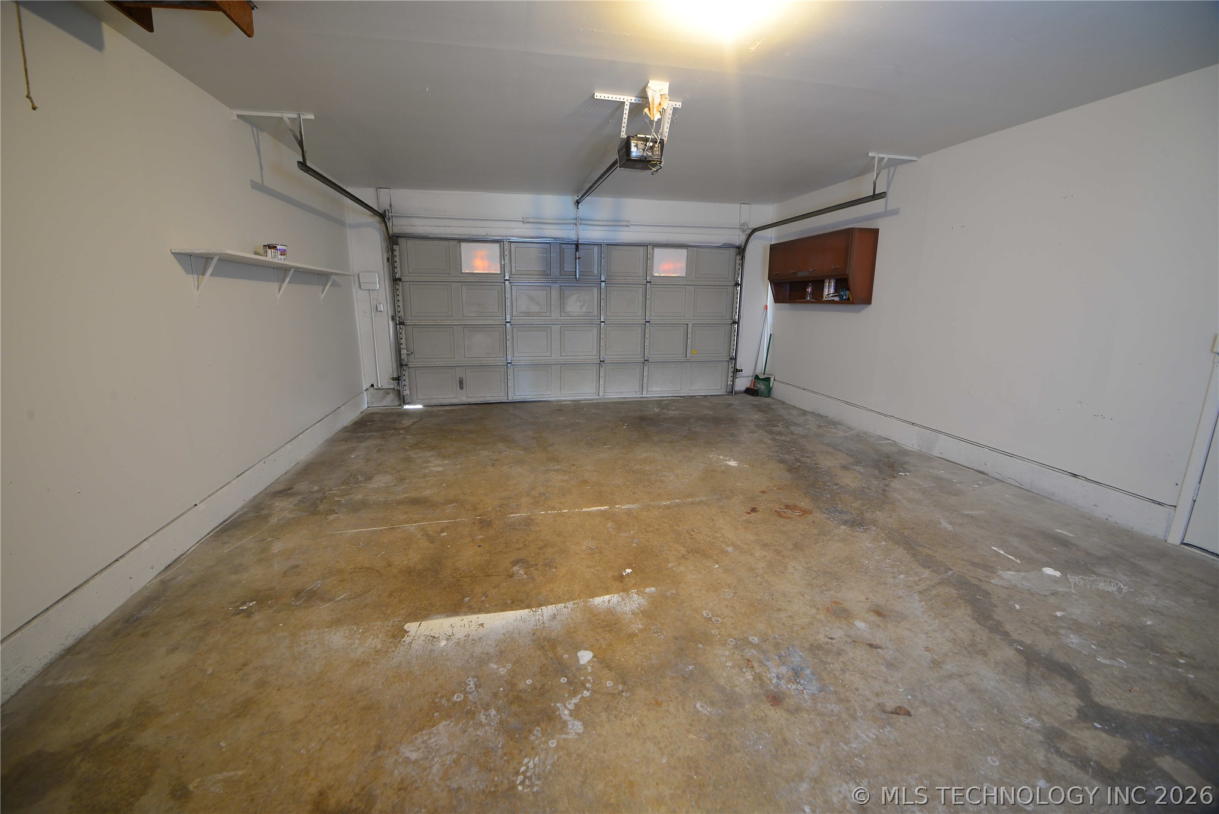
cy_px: 407
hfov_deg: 104.2
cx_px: 610
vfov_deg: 81.2
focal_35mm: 14
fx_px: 474
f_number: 8
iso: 500
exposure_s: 1/2
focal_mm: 14
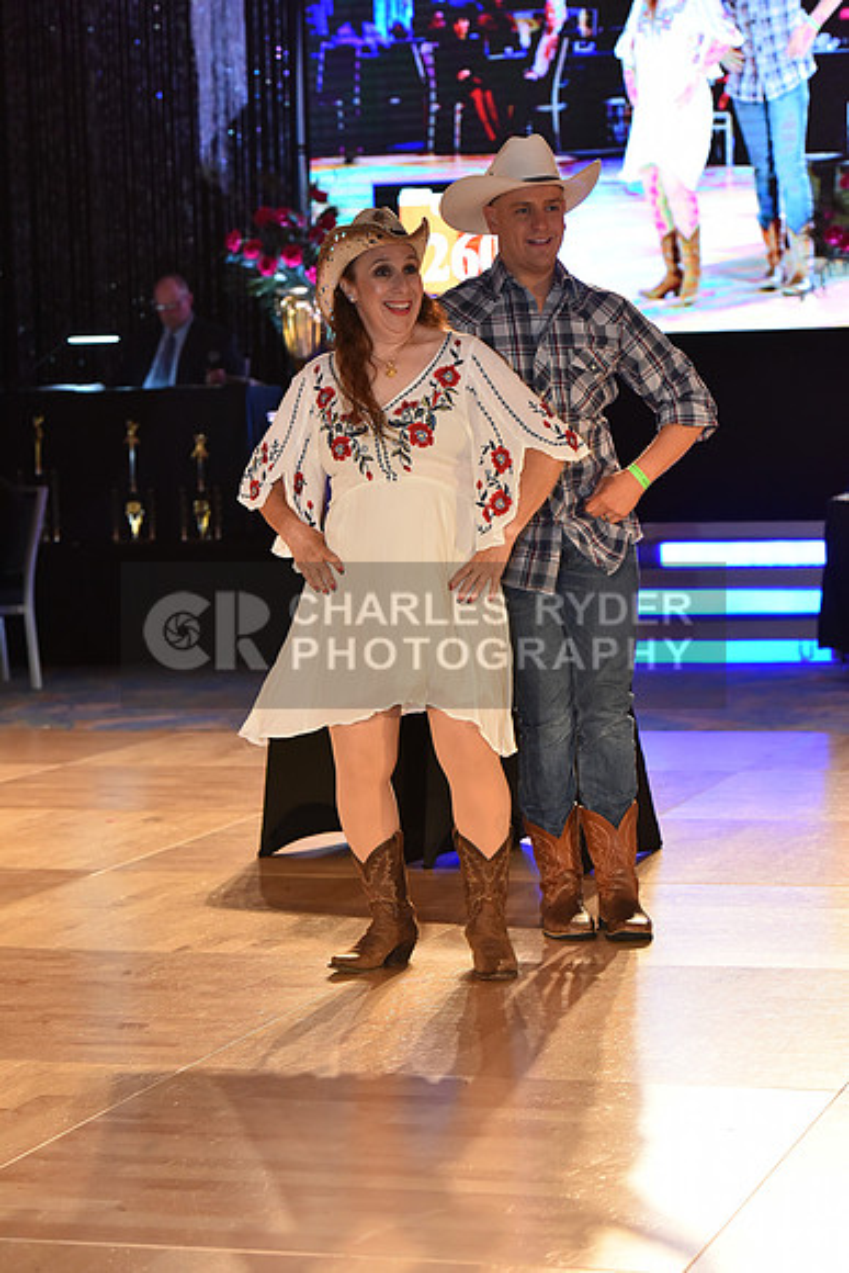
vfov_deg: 21.5
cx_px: 424
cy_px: 636
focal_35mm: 95
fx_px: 3358
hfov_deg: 14.4
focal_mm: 95
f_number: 5
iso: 2000
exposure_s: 1/250
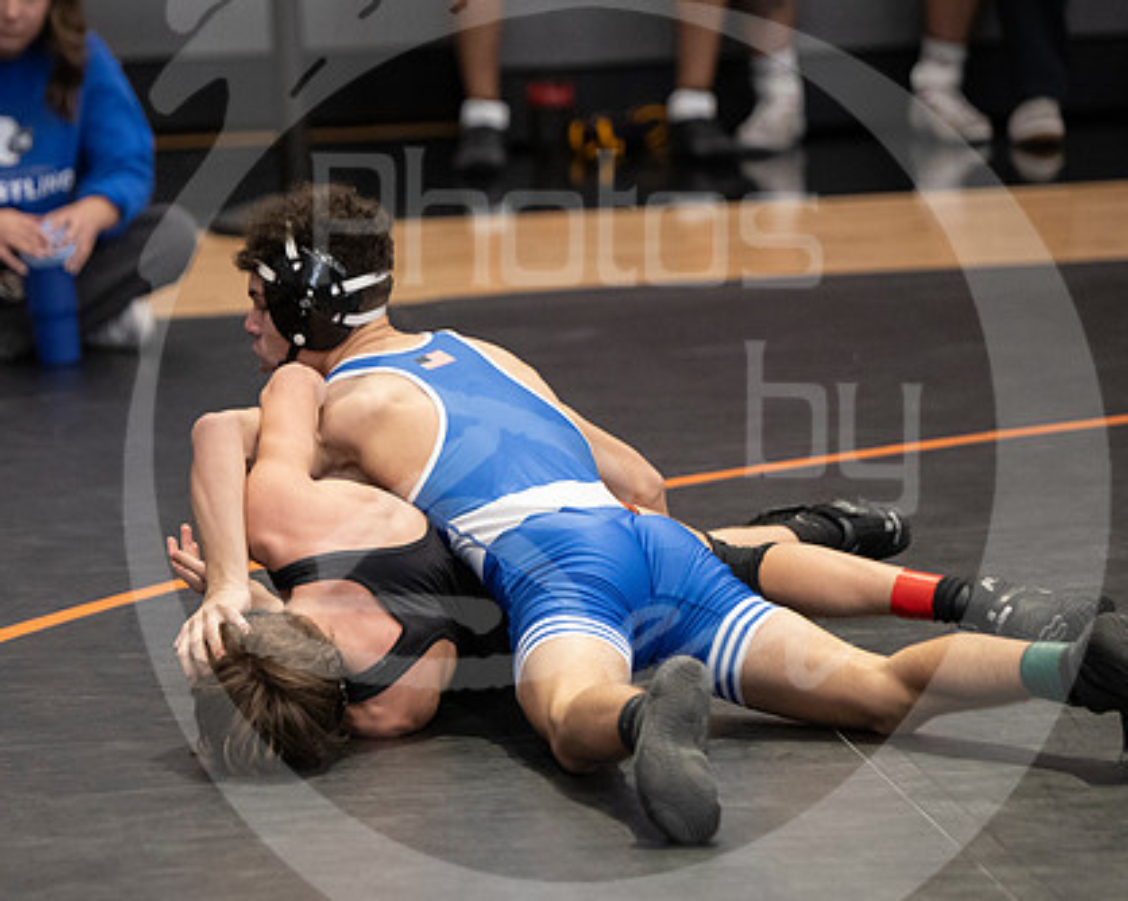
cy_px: 601
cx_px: 384
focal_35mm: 289
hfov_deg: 6.7
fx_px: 9644
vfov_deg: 5.3
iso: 3200
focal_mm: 165
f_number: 2.8
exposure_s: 1/1000
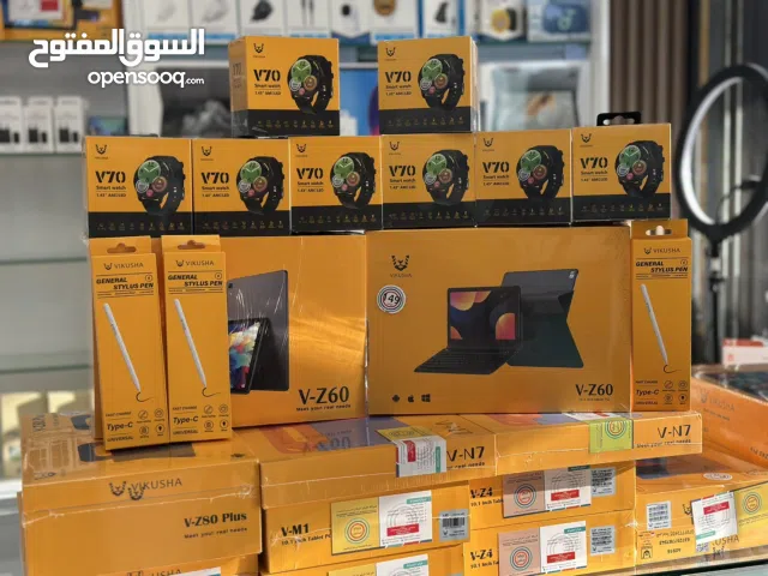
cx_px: 384
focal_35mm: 48
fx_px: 1065
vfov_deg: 30.3
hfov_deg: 39.7
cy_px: 288
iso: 80
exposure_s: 1/953
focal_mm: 6.86
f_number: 1.78
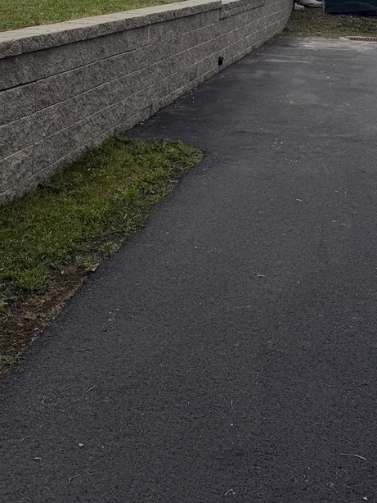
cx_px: 239
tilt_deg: +0.4
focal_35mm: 60
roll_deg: -2.0
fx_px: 871
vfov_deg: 29.1
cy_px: -48
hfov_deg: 24.4
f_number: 1.78
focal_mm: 6.76
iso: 80
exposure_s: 1/1410
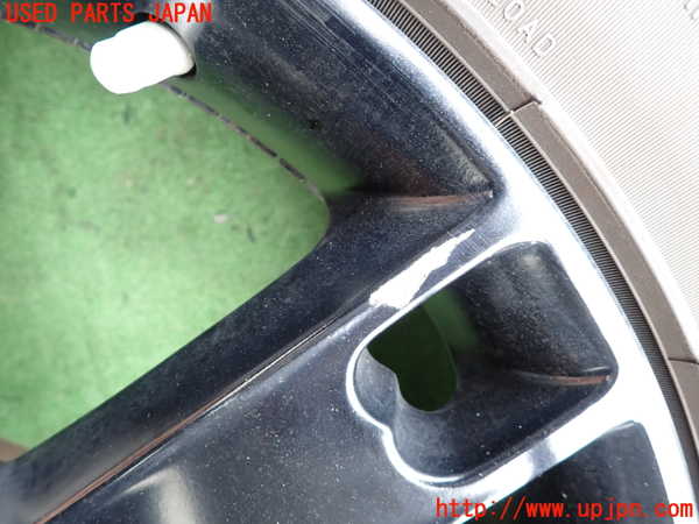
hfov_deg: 69.4
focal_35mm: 25
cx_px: 350
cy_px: 262
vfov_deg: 54.9
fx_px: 505
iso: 200
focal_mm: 4.5
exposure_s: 1/80
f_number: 2
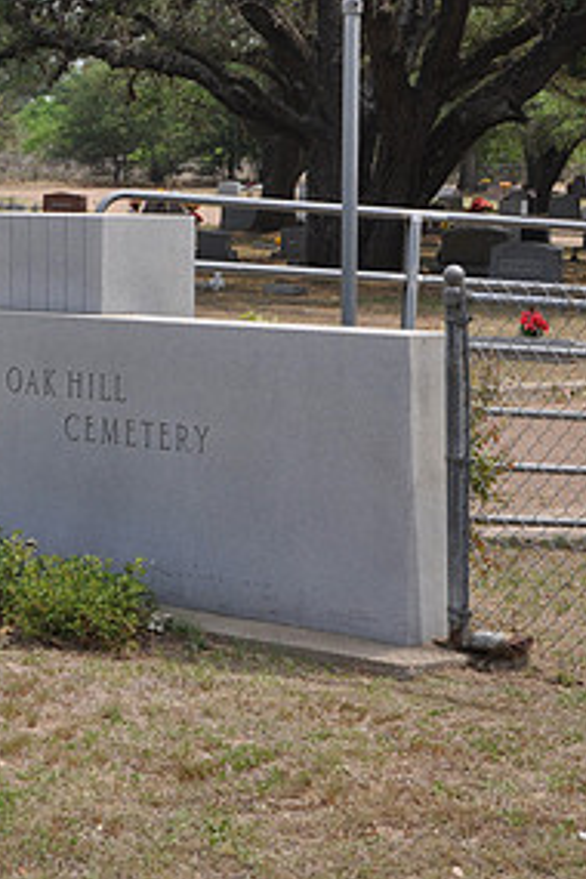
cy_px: 313
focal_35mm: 122
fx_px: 2979
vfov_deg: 16.8
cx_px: -65
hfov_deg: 11.1
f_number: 7.1
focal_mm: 40
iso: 200
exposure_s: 1/200
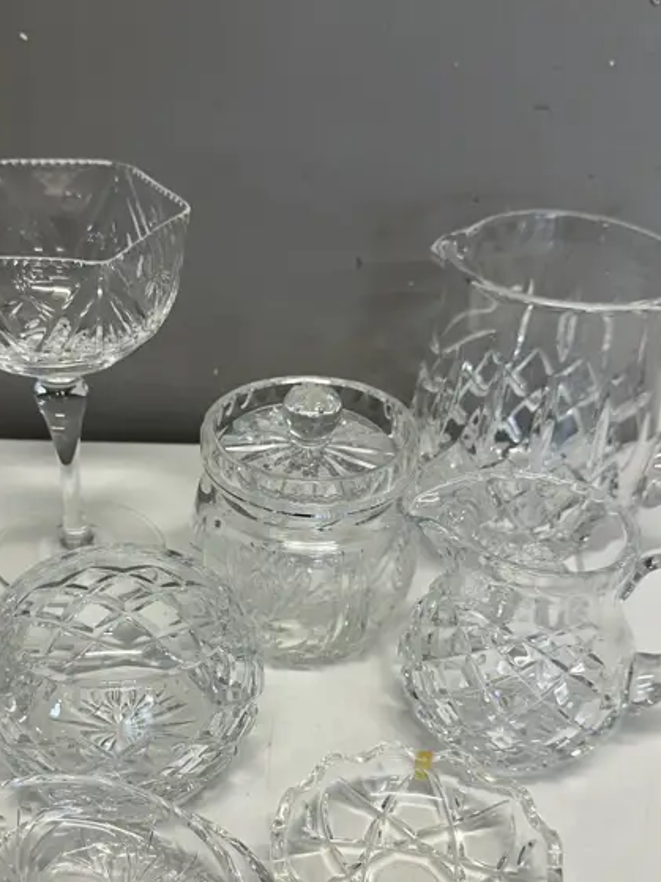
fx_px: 1121
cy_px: 604
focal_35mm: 44
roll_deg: -1.7
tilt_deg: -37.9
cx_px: 238
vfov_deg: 42.2
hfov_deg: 32.7
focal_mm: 6.86
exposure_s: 1/100
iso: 64
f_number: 1.78
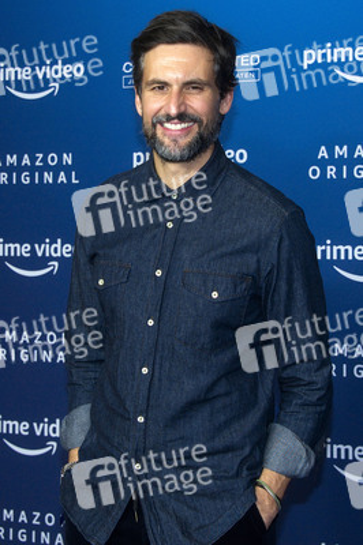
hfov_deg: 26.9
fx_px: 758
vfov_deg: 39.6
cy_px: 272
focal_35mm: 50
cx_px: 182
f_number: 5.6
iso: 1600
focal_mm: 50
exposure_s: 1/200
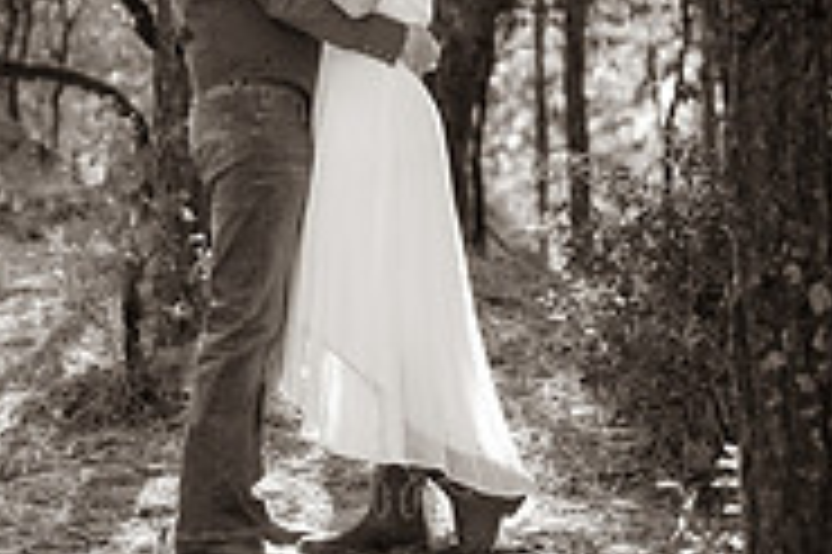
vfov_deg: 12.4
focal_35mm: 110
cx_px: 85
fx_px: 2540
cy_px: 133
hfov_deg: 18.3
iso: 100
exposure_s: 1/640
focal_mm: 35
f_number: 1.4
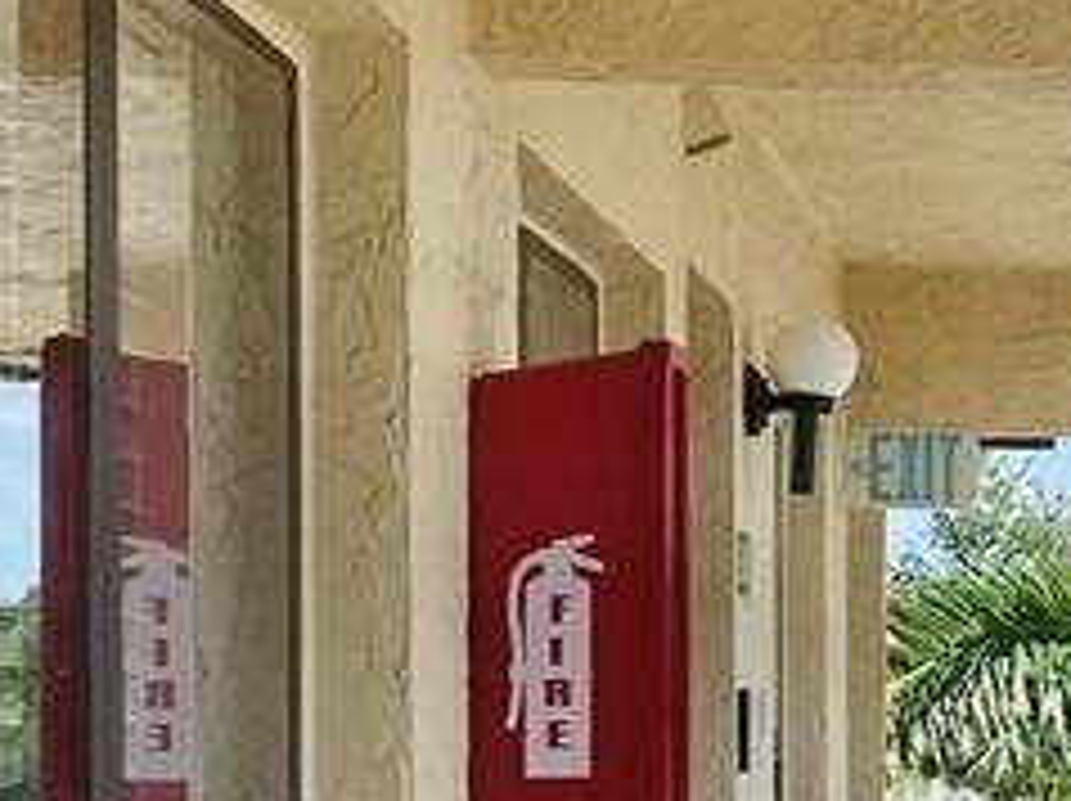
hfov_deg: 10.7
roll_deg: +0.3
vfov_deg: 8.4
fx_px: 5409
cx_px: 1786
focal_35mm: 175
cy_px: 706
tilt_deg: +0.3
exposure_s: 1/1585
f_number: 1.8
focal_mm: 4.25
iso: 32
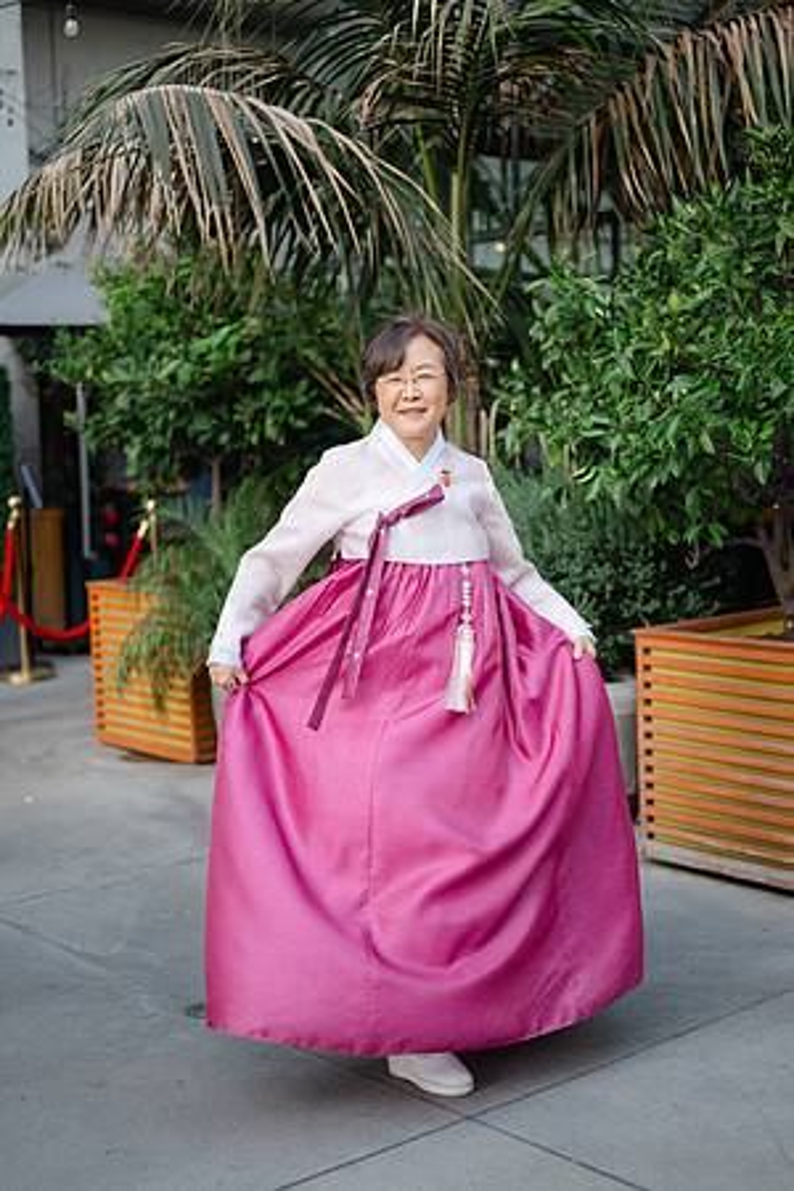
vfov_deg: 39.6
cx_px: 397
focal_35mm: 50
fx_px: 1654
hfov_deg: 27.0
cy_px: 596
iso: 80
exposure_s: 1/400
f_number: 1.8
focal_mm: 50
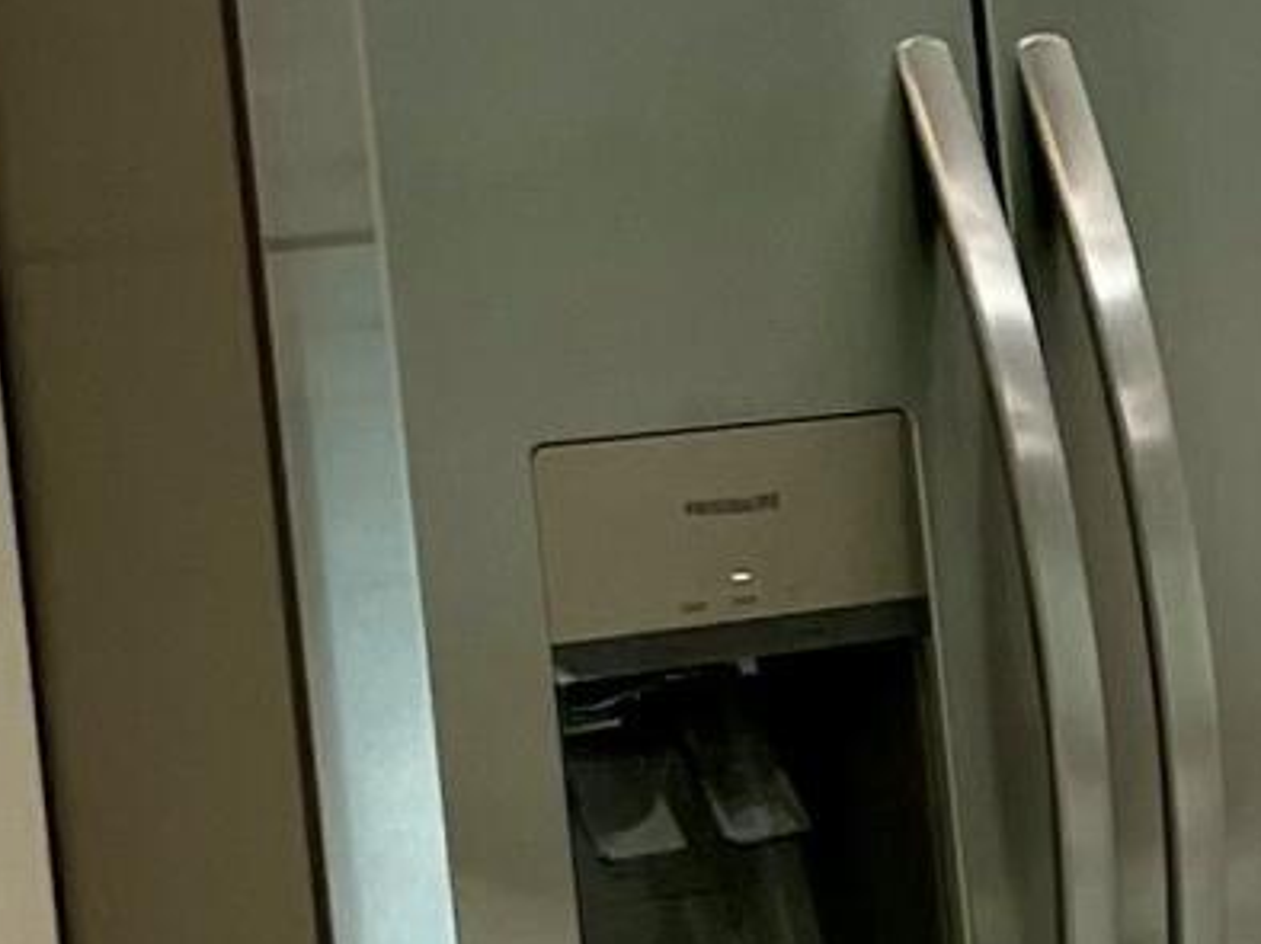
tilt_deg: -6.2
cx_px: 2240
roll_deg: +3.9
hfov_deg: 9.5
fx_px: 7208
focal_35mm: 198
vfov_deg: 7.5
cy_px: 822
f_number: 1.6
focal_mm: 4.2
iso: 50
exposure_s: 1/120
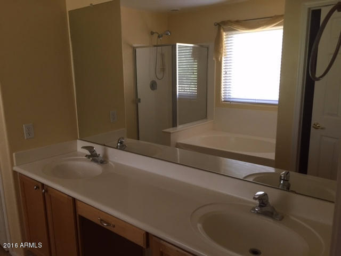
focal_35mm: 29
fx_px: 286
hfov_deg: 61.7
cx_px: 170
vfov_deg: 48.2
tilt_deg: -9.8
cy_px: 128
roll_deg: +0.9
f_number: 2.2
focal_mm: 4.15
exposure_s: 1/30
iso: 100
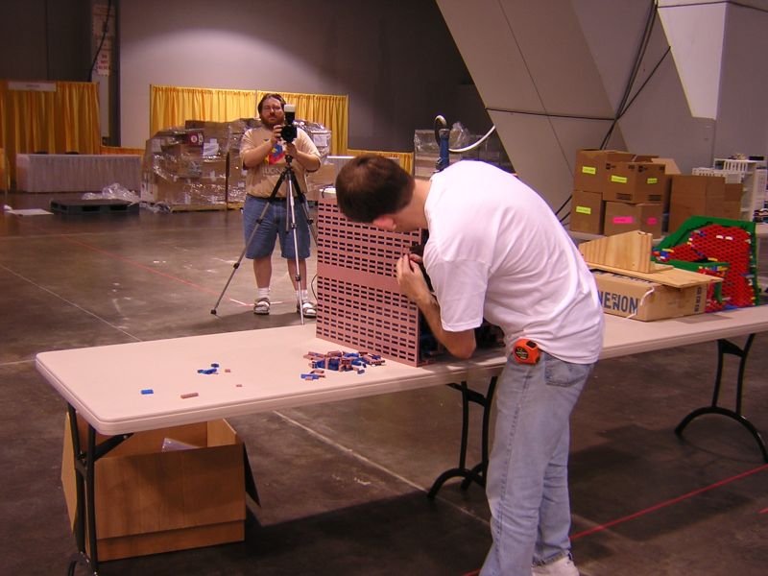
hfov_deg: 51.4
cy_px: 288
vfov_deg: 39.7
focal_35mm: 36
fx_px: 799
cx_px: 384
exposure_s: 1/4.2
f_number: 2.6
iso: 100
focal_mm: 4.7
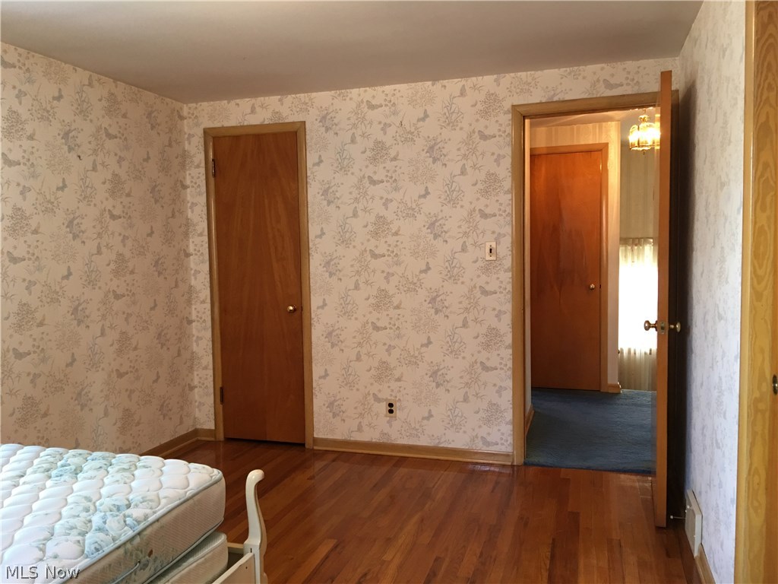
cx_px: 389
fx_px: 652
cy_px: 292
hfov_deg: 61.7
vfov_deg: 48.2
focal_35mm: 29
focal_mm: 4.15
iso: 64
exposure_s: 1/15
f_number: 2.2
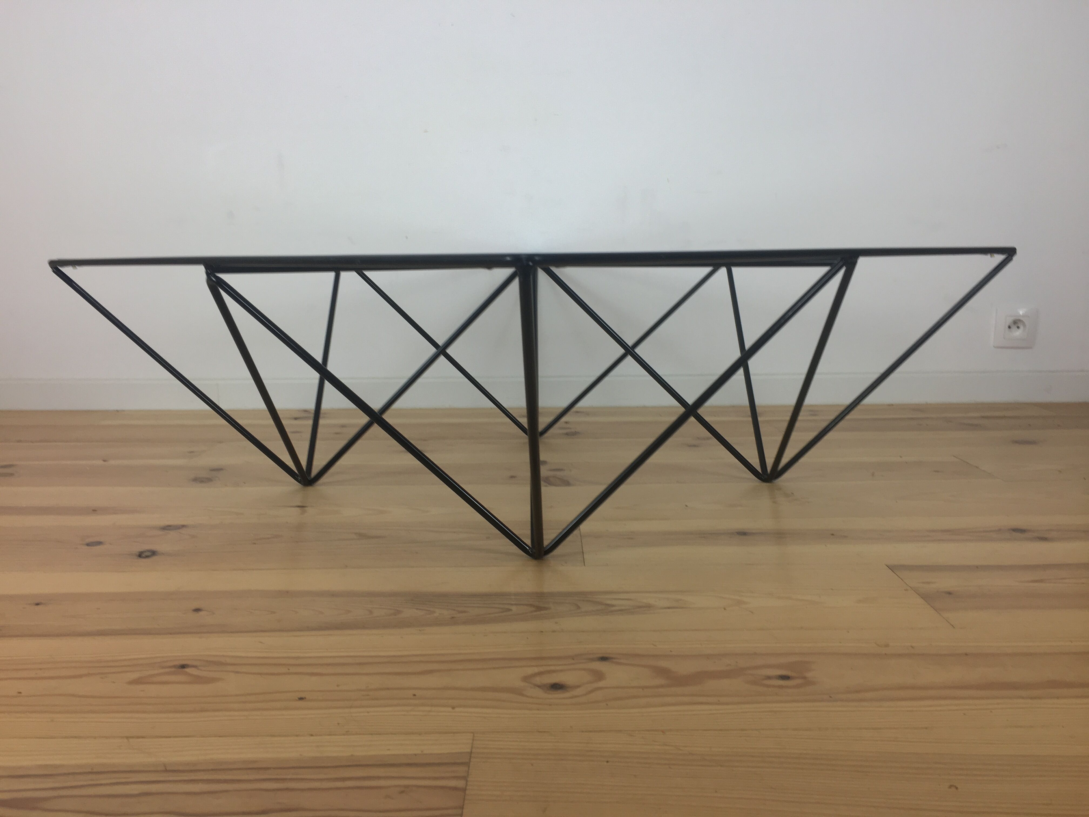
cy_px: 408
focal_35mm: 29
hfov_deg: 61.7
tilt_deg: -8.4
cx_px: 544
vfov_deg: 48.2
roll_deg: +1.3
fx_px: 912
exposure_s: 1/50
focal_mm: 4.15
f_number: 2.2
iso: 32
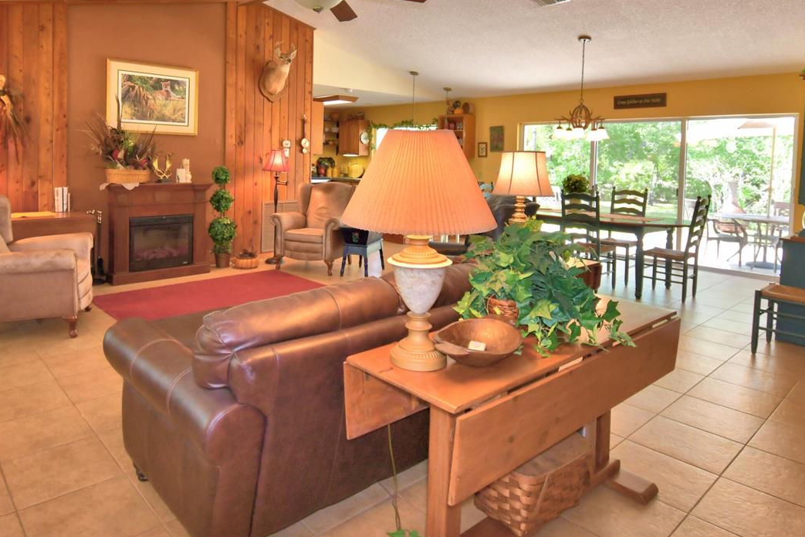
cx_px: 351
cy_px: 178
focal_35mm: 23
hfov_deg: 75.8
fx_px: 514
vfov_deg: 54.0
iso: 200
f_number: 4.5
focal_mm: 10
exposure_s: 1/30
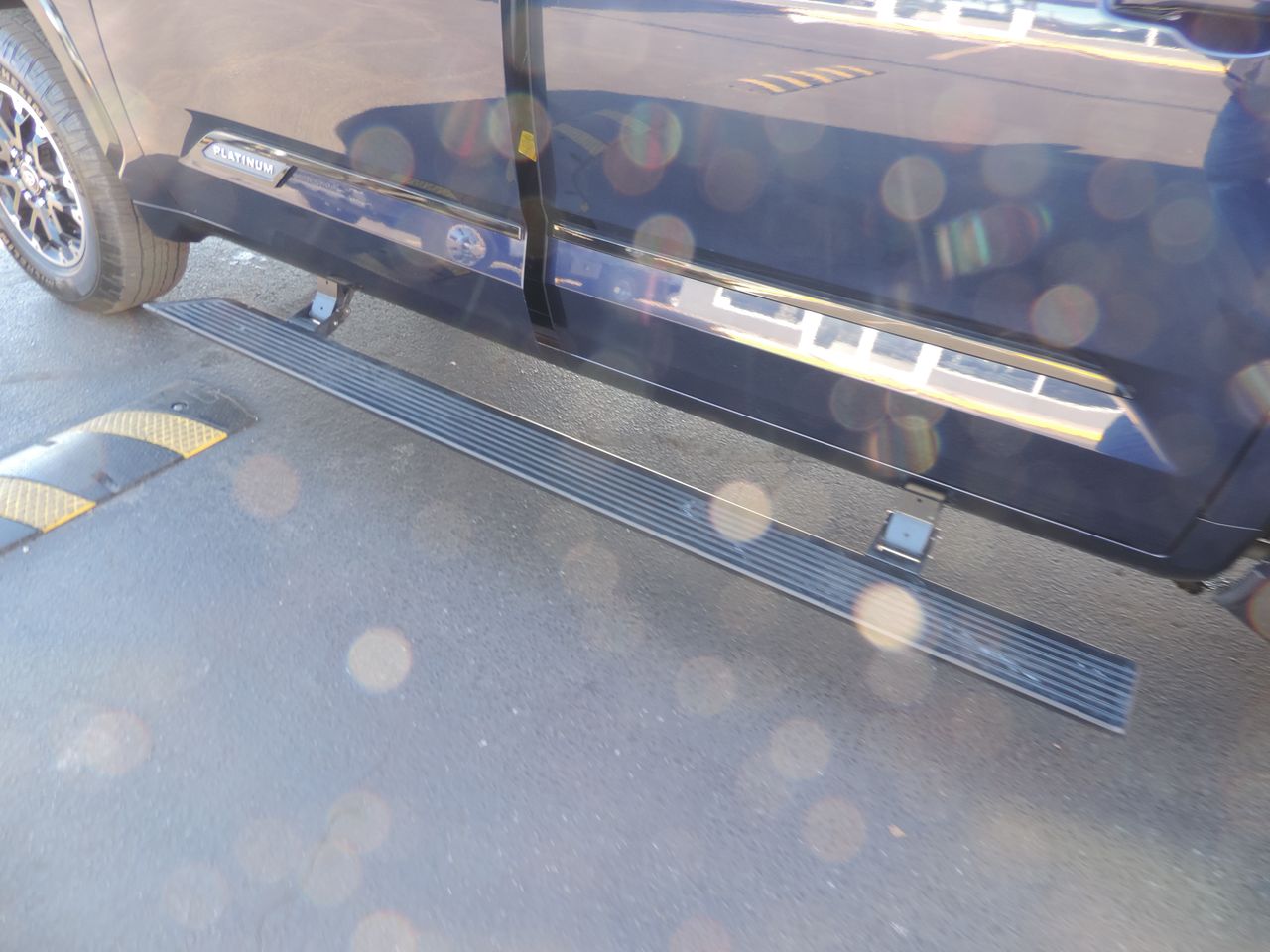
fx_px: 881
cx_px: 635
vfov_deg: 56.8
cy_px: 476
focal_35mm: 24
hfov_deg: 71.6
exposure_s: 1/30
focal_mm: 4.3
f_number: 3
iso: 100
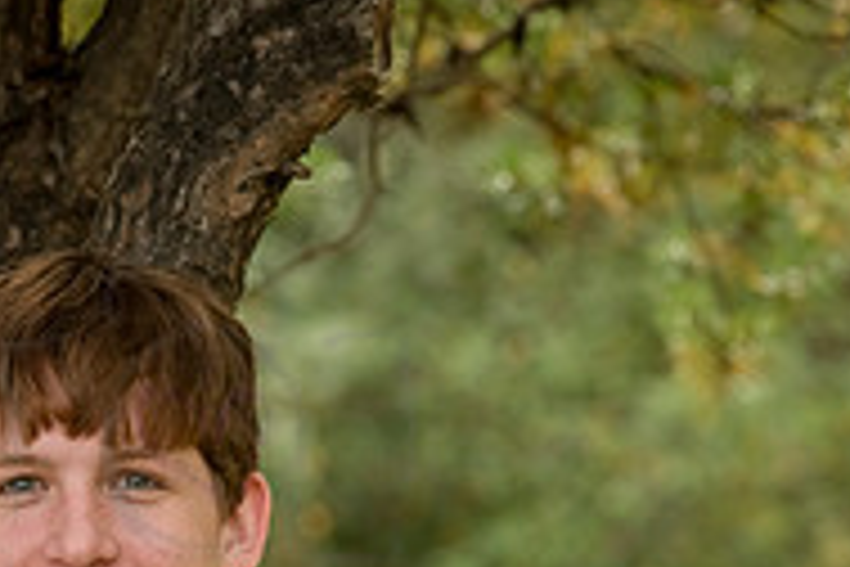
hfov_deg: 6.4
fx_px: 7579
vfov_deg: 4.3
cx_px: 220
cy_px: 846
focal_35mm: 321
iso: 800
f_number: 6.3
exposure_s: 1/400
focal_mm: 135
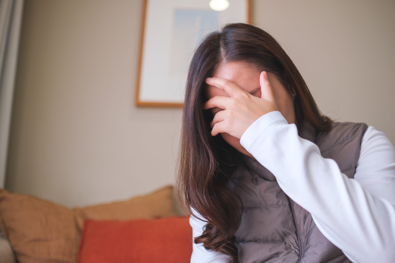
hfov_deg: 54.4
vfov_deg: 37.9
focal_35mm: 35
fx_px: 384
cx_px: 198
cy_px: 132
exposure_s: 1/320
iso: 160
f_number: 1.4
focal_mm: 23
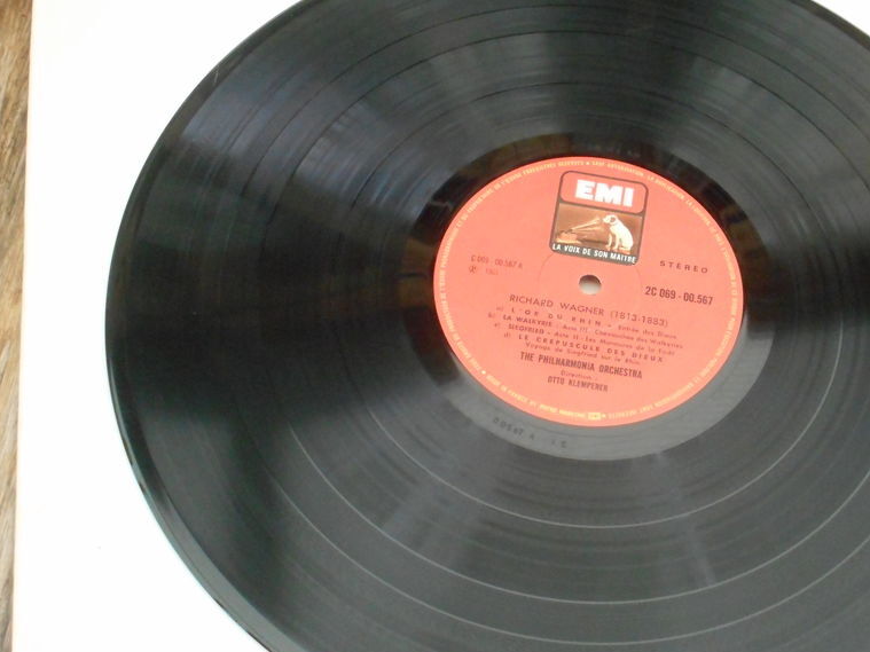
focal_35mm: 58
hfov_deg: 33.1
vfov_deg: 25.2
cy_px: 366
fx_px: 1457
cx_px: 546
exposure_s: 1/60
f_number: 4.7
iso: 800
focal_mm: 7.9
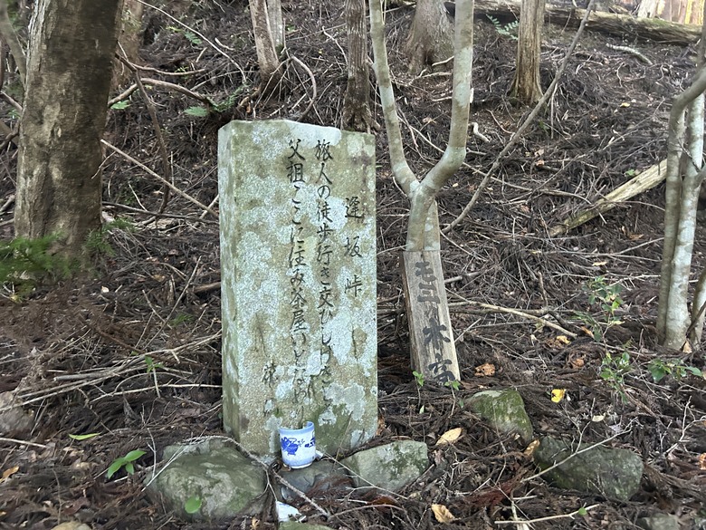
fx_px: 530
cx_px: 353
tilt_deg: -1.9
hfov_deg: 67.3
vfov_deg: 53.1
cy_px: 265
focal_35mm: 26
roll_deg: +0.6
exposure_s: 1/40
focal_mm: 5.7
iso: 640
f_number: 1.5
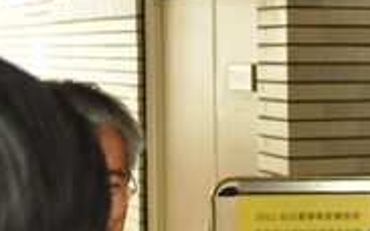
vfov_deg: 8.6
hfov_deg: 13.1
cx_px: 538
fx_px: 1531
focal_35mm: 152
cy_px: 155
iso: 1600
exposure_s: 1/40
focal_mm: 26
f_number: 4.2
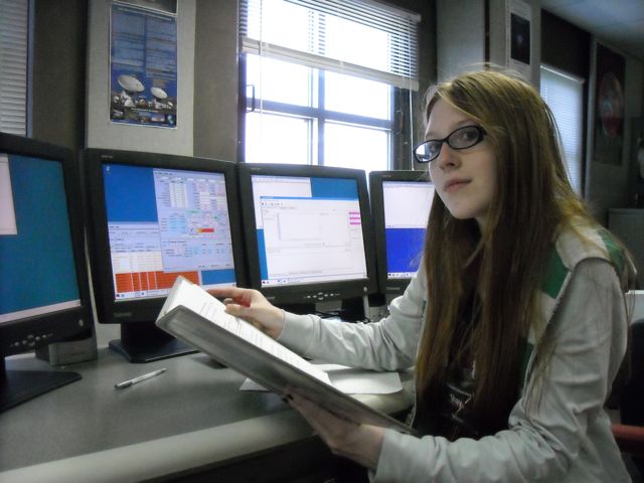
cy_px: 242
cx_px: 322
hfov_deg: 52.6
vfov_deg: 40.7
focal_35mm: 35
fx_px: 651
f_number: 2.8
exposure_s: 1/135
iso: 800
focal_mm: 5.7
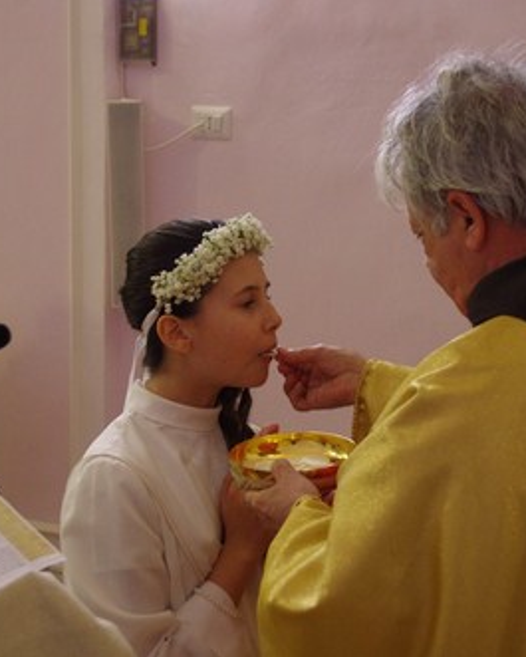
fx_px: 1517
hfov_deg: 19.7
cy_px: 328
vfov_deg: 24.4
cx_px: 246
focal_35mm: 78
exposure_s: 1/60
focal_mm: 37
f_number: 4.5
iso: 1600
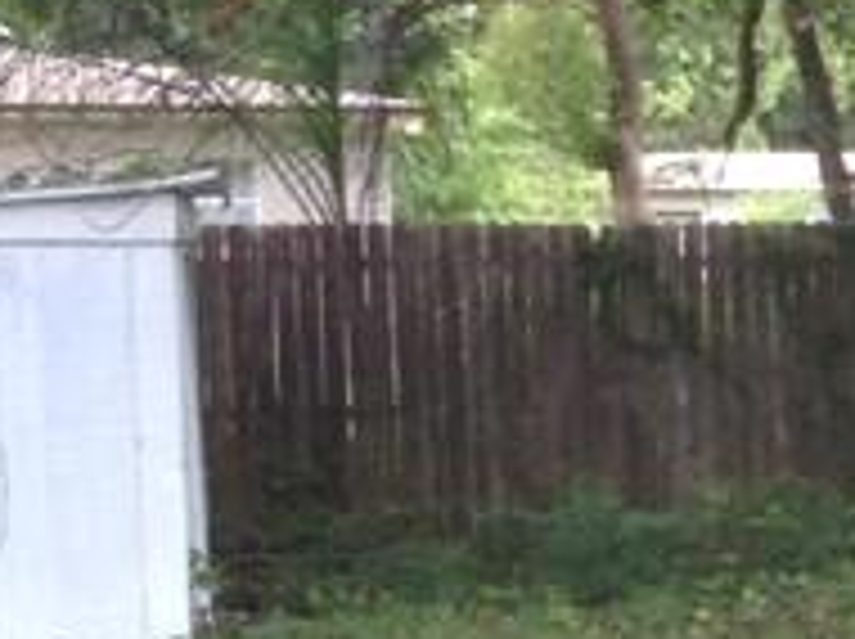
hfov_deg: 9.6
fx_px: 4391
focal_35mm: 178
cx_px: 2210
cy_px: 724
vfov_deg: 8.3
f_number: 2.4
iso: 32
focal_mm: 3.3
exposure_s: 1/100
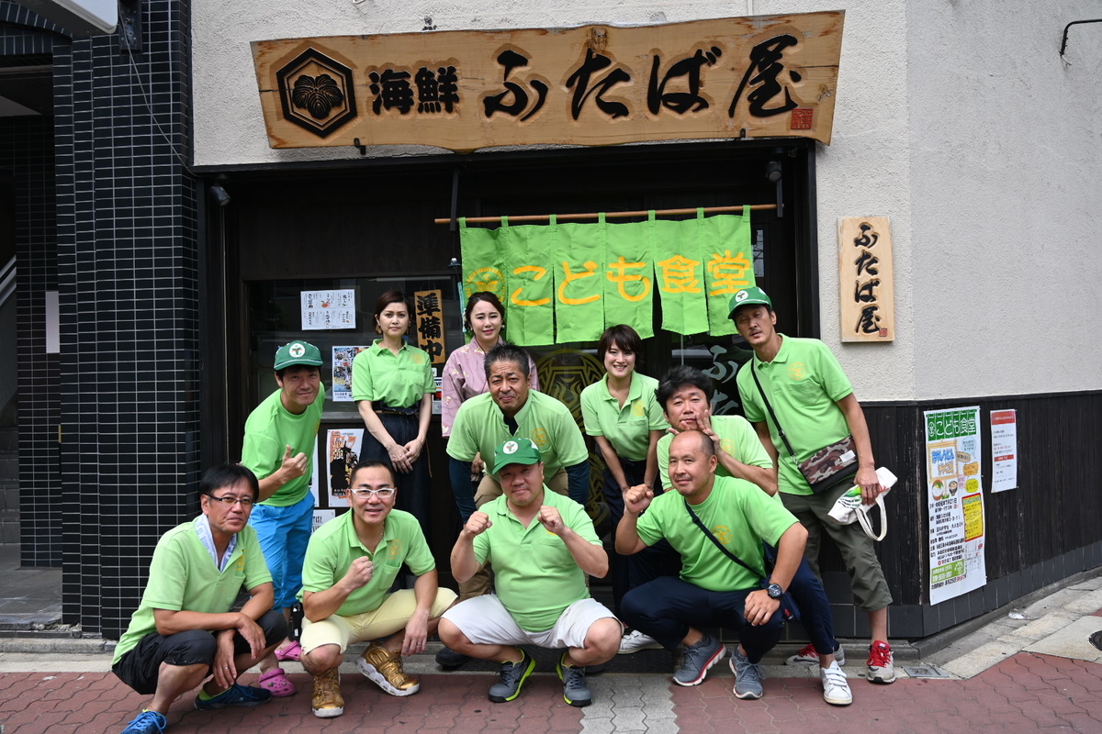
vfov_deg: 44.3
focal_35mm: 30
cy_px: 367
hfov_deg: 62.8
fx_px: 903
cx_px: 551
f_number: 5.6
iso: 100
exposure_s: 1/250
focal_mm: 29.5
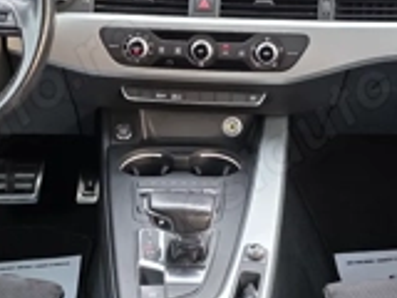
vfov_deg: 17.2
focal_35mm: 86
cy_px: 166
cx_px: 171
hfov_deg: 22.7
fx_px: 986
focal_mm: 6.3
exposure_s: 1/120
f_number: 1.7
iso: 160
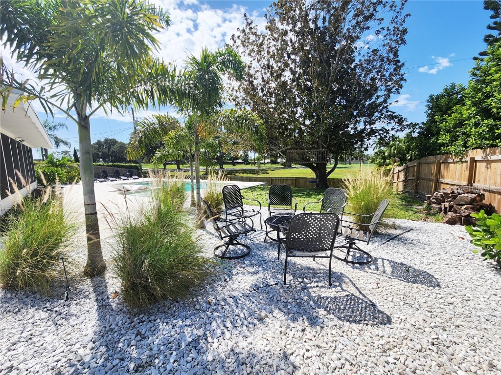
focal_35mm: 13
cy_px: 188
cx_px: 250
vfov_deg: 89.9
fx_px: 188
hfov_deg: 106.2
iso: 50
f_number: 2.2
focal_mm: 2.2
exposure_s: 1/2333
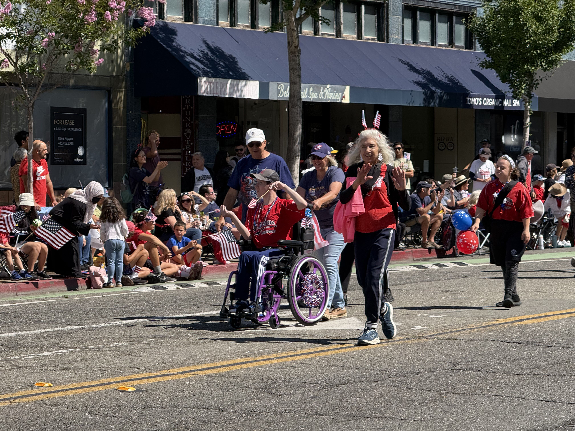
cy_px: 216
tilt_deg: -1.8
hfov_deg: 16.4
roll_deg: +0.0
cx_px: 288
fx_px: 1993
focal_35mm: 120
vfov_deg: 12.3
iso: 64
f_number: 2.8
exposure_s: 1/870
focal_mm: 15.66
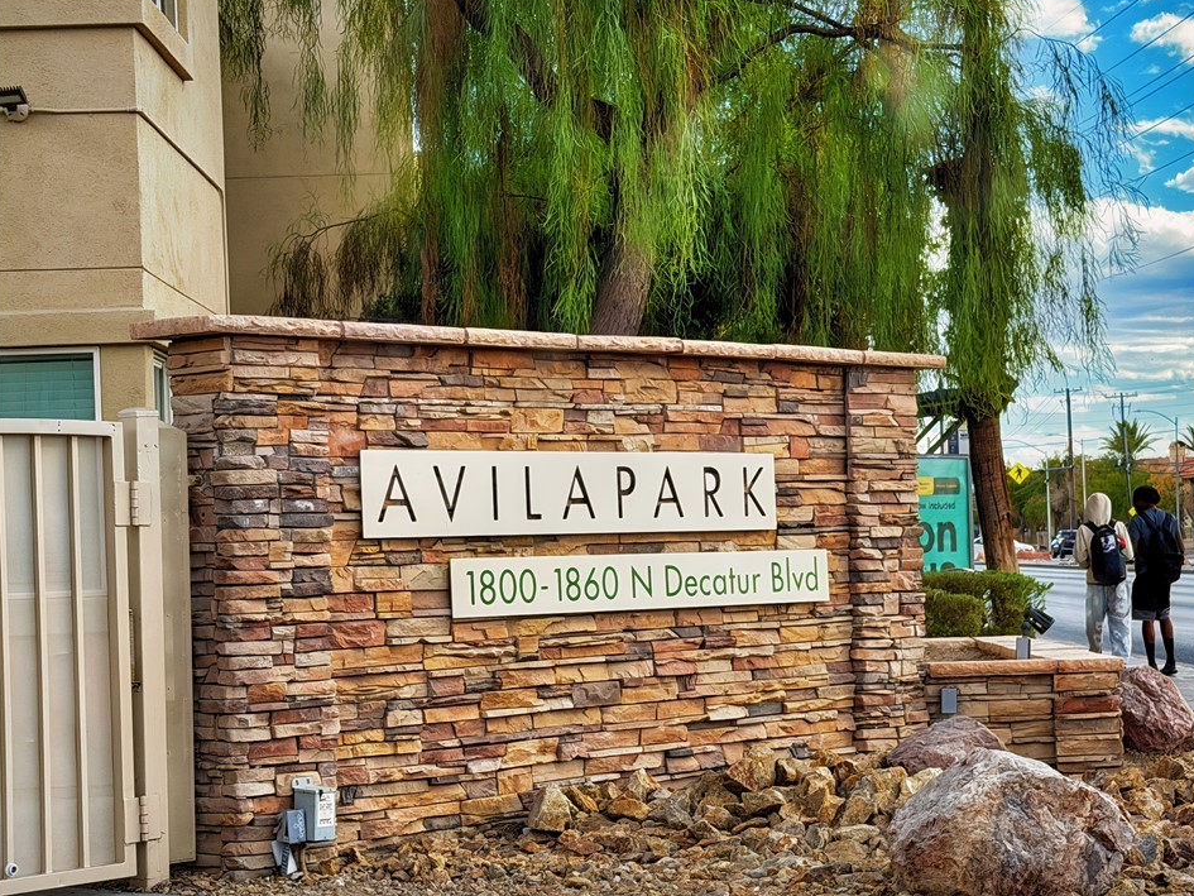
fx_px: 2691
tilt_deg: +2.1
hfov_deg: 25.0
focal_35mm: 78
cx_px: 642
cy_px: 473
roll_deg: +2.5
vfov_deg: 18.9
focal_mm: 6.76
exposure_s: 1/794
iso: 100
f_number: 1.78
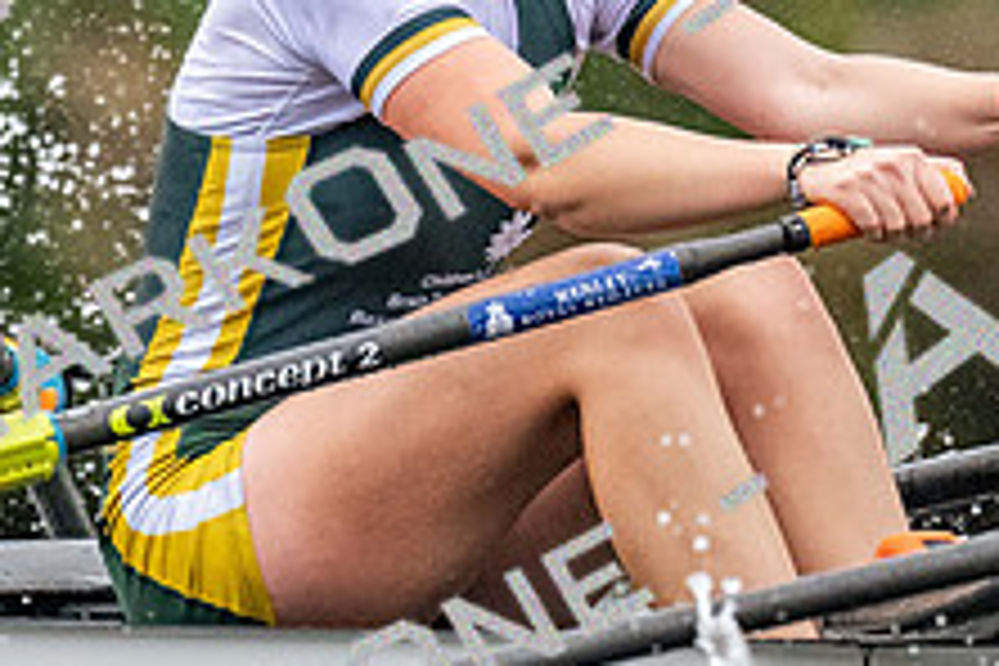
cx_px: 477
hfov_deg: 0.9
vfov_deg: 0.6
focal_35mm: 2352
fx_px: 65263
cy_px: 40
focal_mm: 600
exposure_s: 1/2500
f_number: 4
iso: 4500
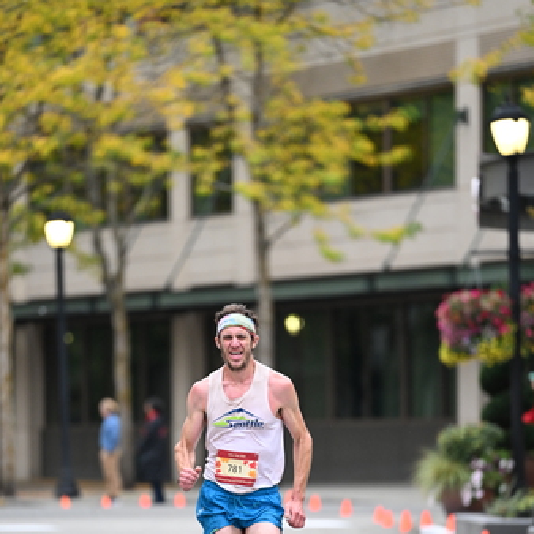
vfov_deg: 6.3
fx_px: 4834
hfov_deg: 6.3
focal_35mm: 277
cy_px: 412
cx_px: 249
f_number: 2.8
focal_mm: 200
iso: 1600
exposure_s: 1/800
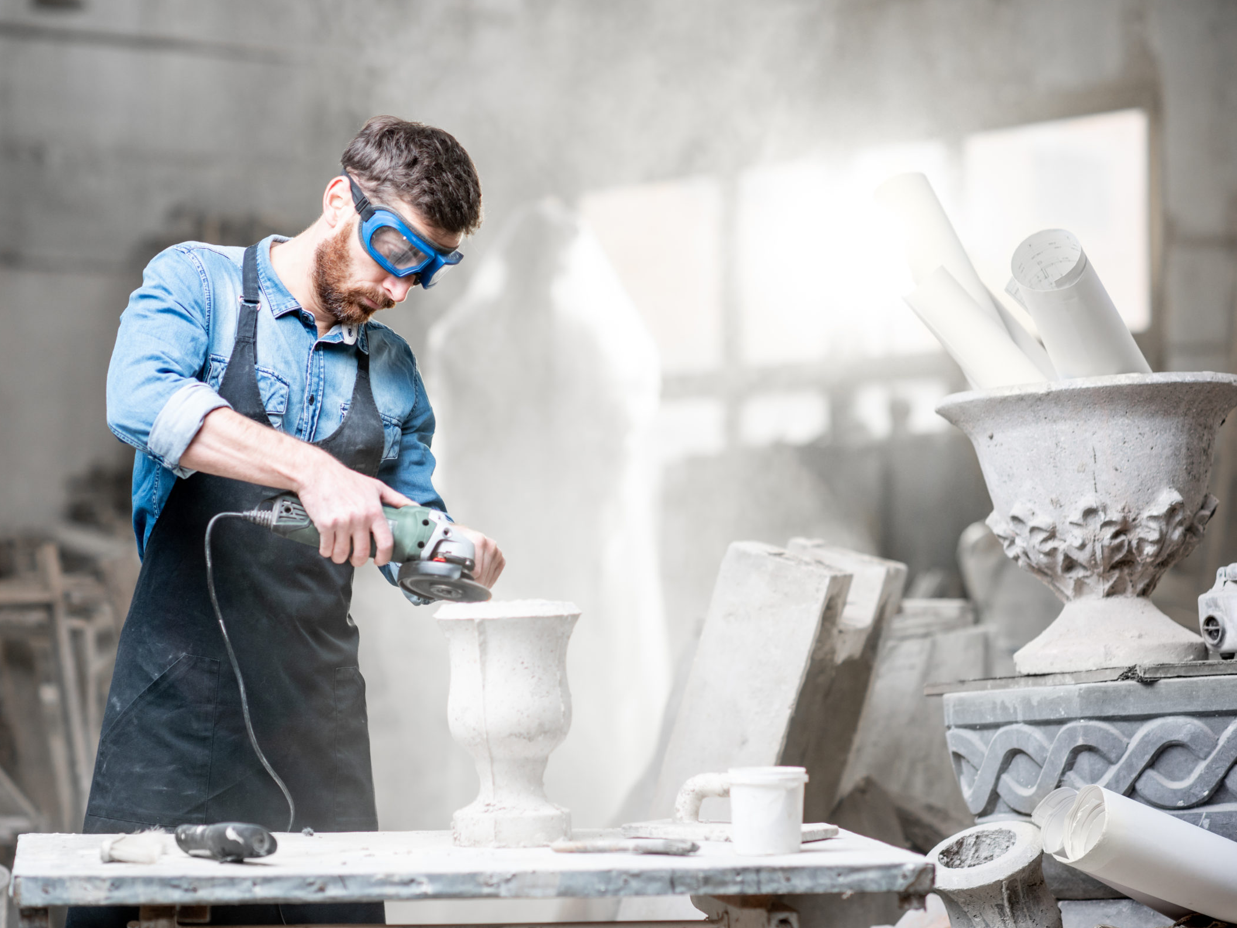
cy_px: 454
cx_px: 544
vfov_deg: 14.9
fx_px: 3537
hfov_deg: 19.8
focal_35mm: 99
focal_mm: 85
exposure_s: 1/200
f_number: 2.2
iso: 320
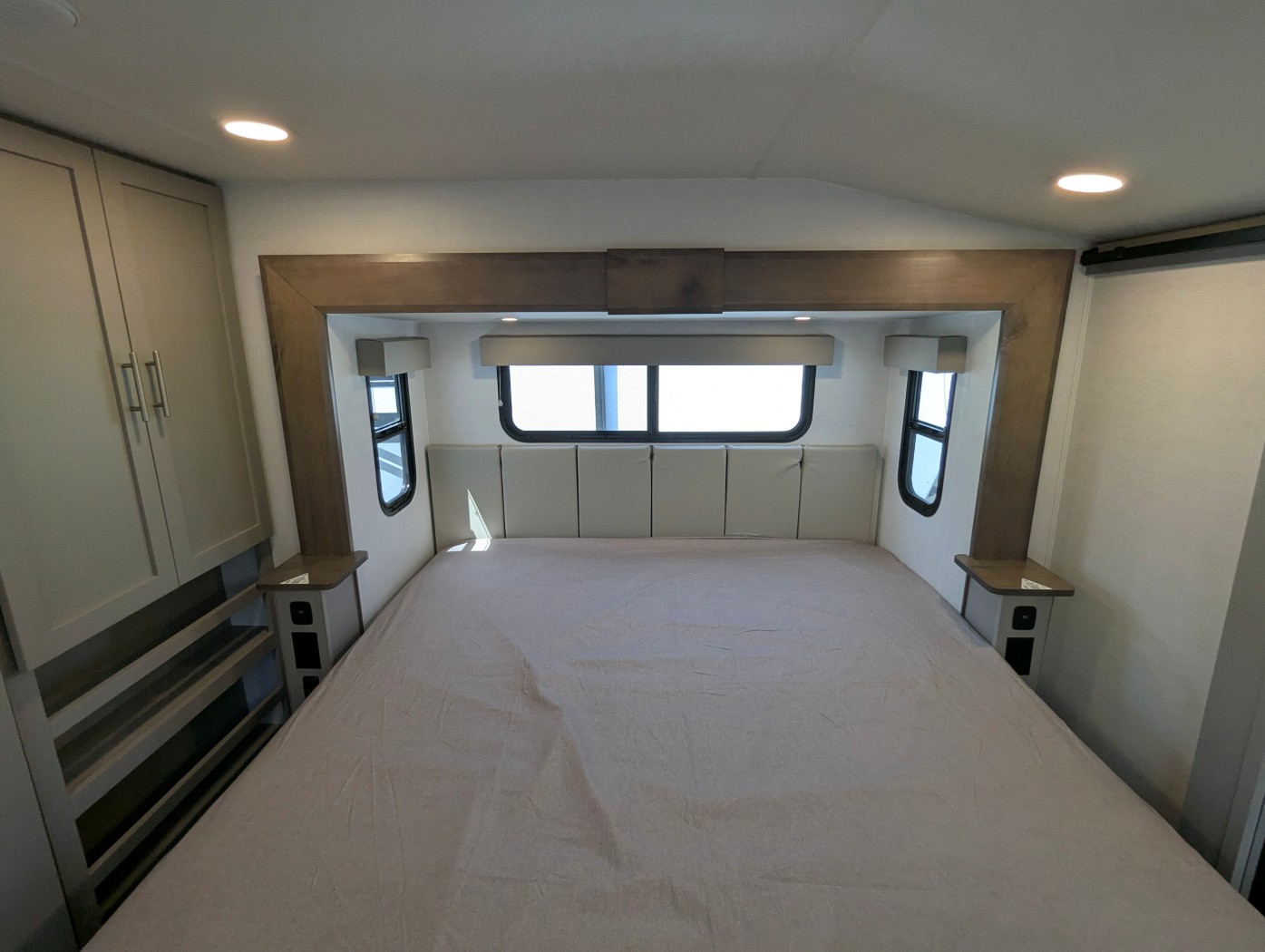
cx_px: 632
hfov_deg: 94.4
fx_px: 585
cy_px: 476
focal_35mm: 16
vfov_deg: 78.2
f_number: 2.2
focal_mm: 2.35
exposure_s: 1/125
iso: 70
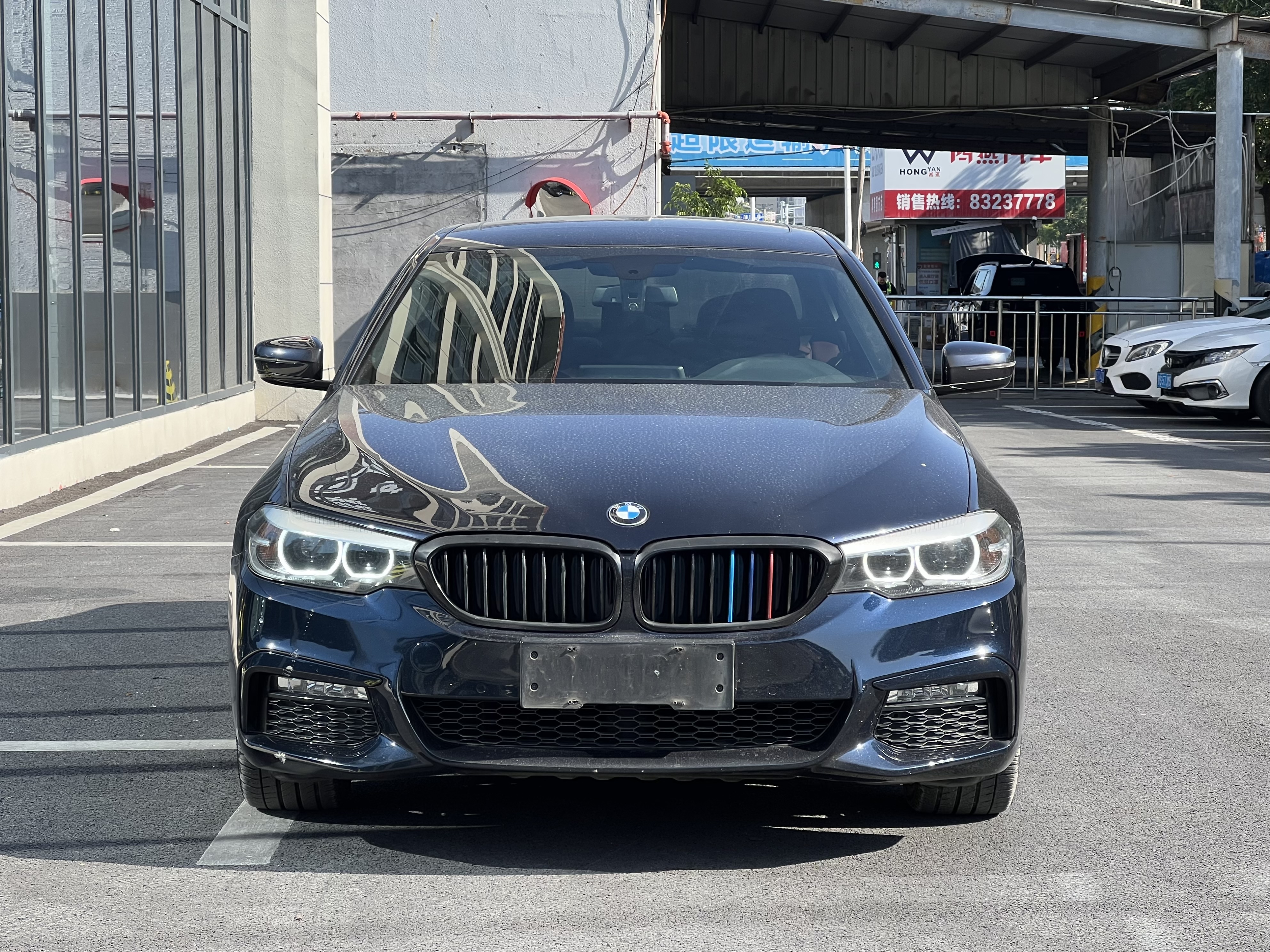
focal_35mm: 77
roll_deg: -0.5
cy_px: 476
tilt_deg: -3.9
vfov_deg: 19.1
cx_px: 635
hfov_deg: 25.3
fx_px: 2825
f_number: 2.8
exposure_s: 1/367
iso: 32
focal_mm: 9
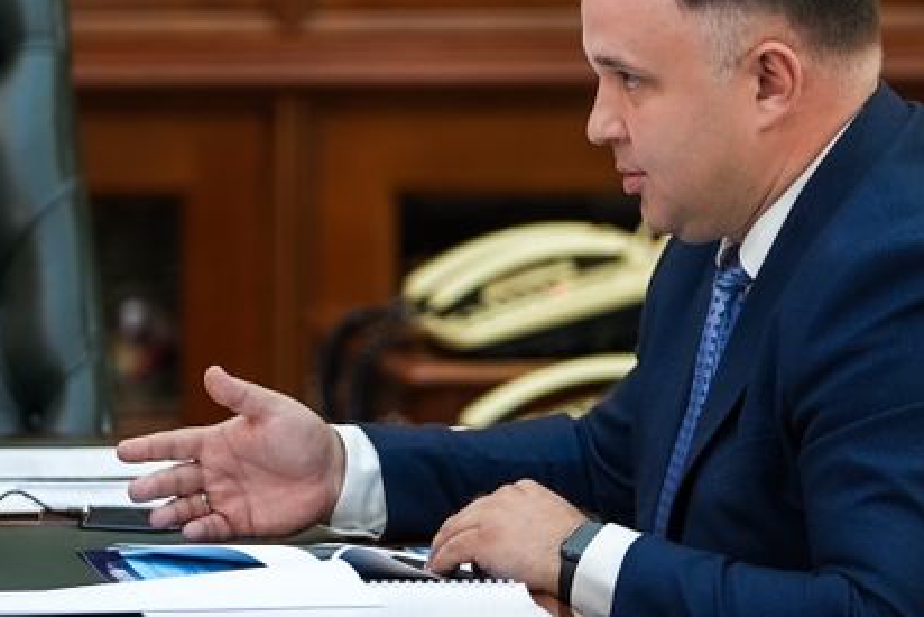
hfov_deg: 4.9
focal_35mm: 423
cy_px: 153
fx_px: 10860
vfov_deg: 3.3
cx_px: 524
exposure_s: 1/125
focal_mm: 167
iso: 1000
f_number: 2.8
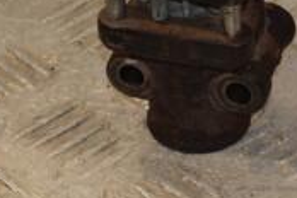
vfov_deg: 3.8
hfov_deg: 5.7
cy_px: -79
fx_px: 2995
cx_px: 217
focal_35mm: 363
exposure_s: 1/200
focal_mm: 70
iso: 800
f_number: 8
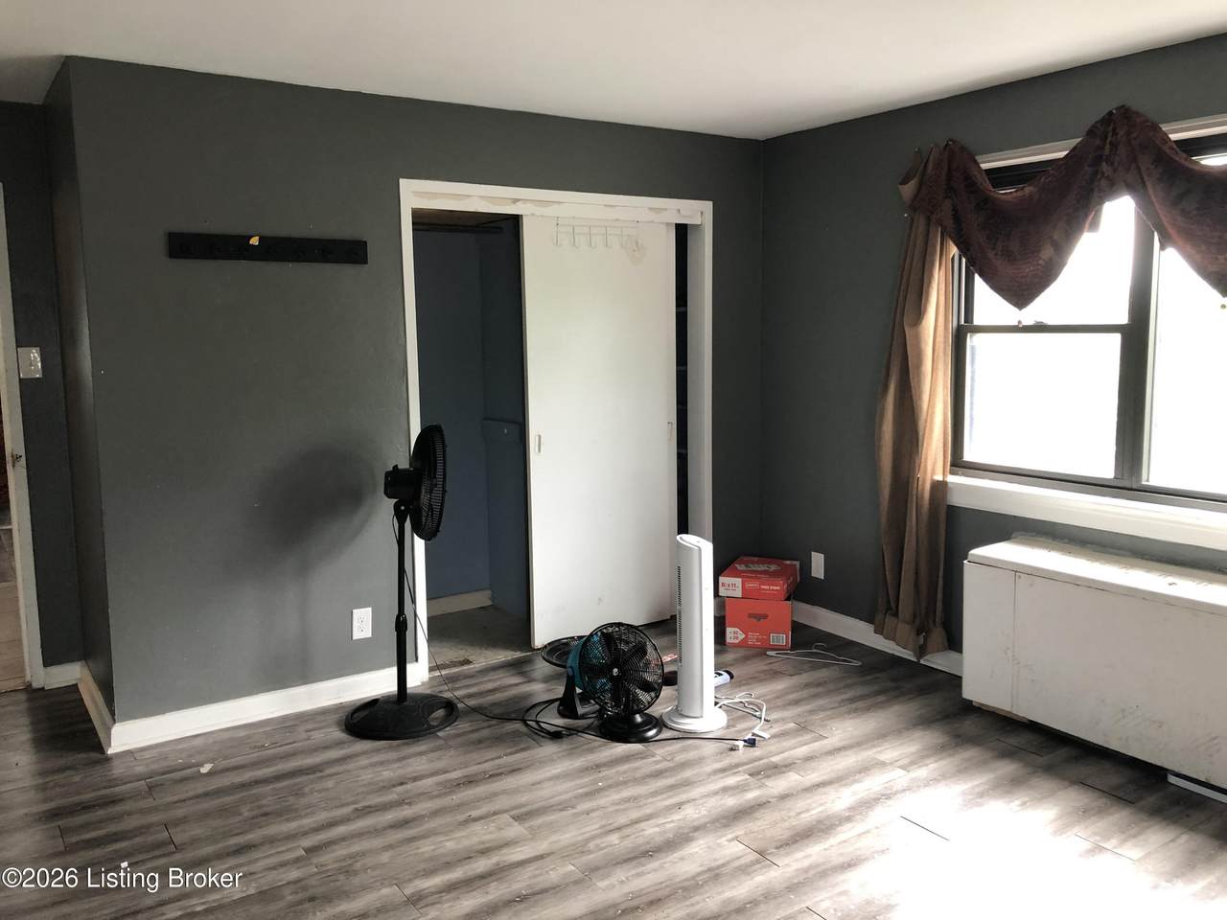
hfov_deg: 63.4
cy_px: 460
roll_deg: +2.3
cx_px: 614
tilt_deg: -6.0
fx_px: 992
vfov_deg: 49.7
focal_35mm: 28
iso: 40
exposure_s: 1/17
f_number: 1.8
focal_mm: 3.99
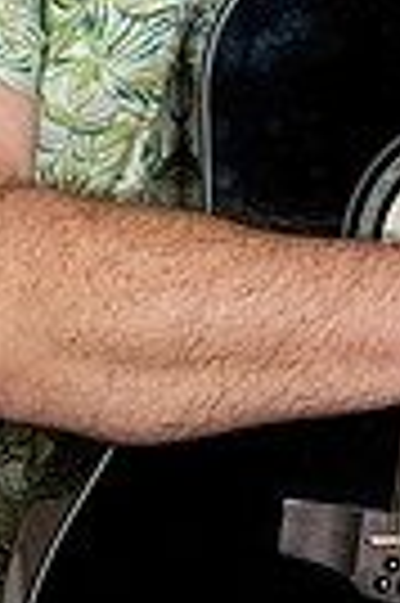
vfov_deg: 9.7
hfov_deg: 6.6
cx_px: 373
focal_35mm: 208
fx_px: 3475
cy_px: -230
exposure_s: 1/250
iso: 100
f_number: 5
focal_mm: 62
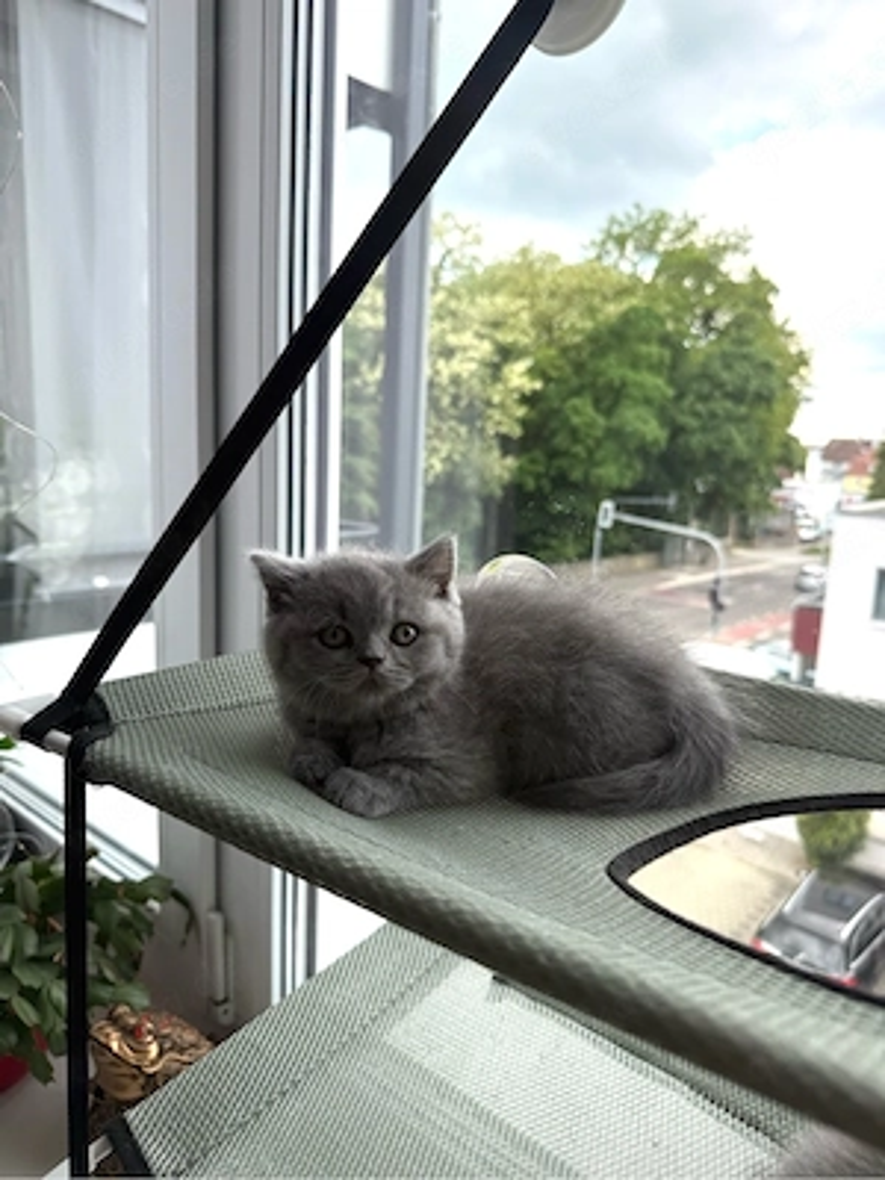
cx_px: 442
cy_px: 590
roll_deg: -3.0
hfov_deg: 56.8
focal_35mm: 24
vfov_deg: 71.6
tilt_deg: -8.4
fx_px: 818
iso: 100
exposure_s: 1/715
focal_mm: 6.76
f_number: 1.78
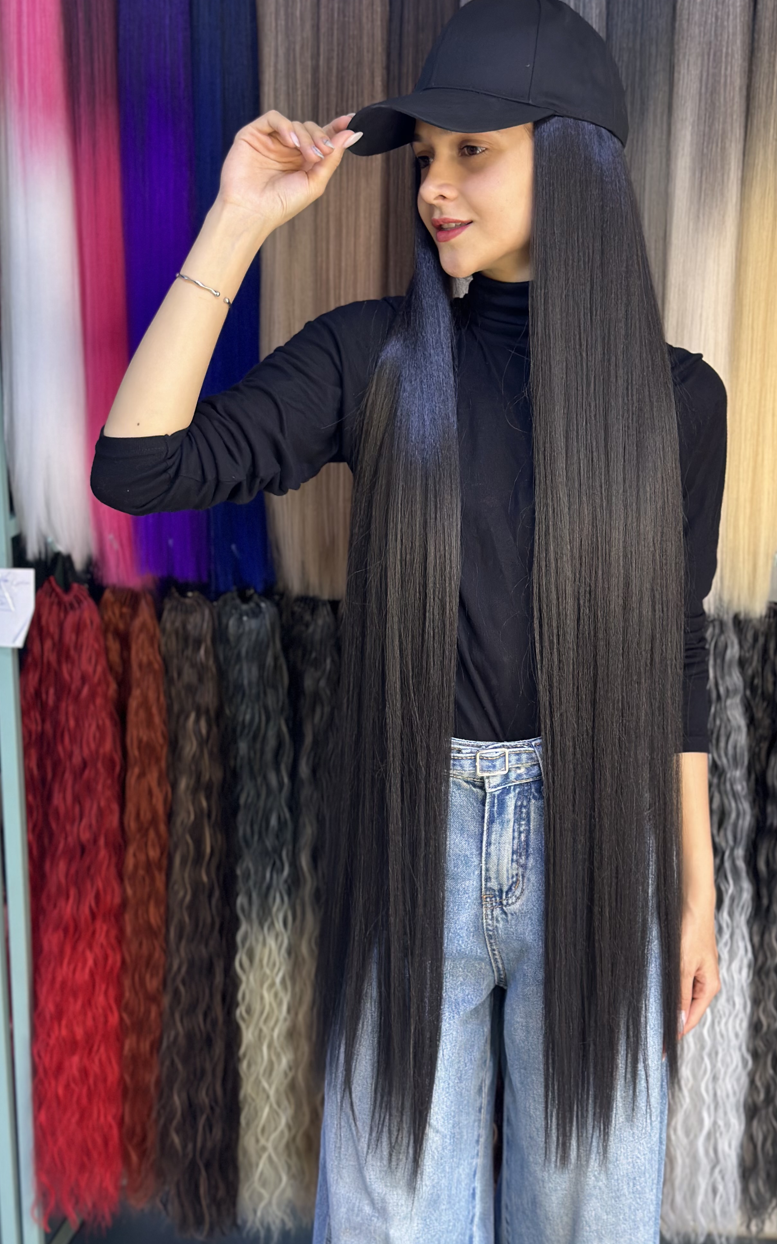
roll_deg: -1.2
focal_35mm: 53
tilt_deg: -12.4
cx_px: 481
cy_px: 619
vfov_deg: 38.2
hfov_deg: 24.4
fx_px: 1796
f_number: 1.78
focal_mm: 6.86
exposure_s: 1/100
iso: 160
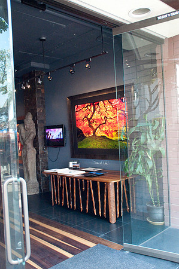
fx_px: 247
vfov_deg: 57.3
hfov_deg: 39.9
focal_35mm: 33
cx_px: 90
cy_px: 134
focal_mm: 22
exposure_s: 1/320
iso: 3200
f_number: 3.8
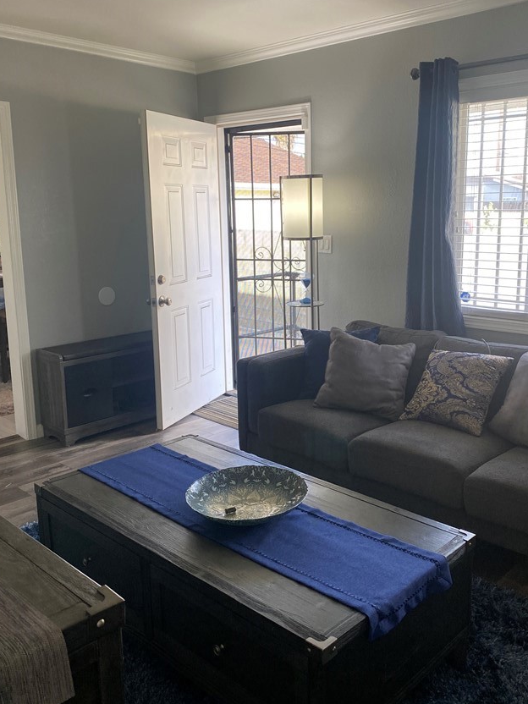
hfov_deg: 44.1
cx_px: 287
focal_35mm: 32
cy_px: 319
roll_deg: +0.9
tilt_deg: -7.1
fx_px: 651
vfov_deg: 56.7
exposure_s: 1/120
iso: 125
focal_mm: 4.25
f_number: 1.8
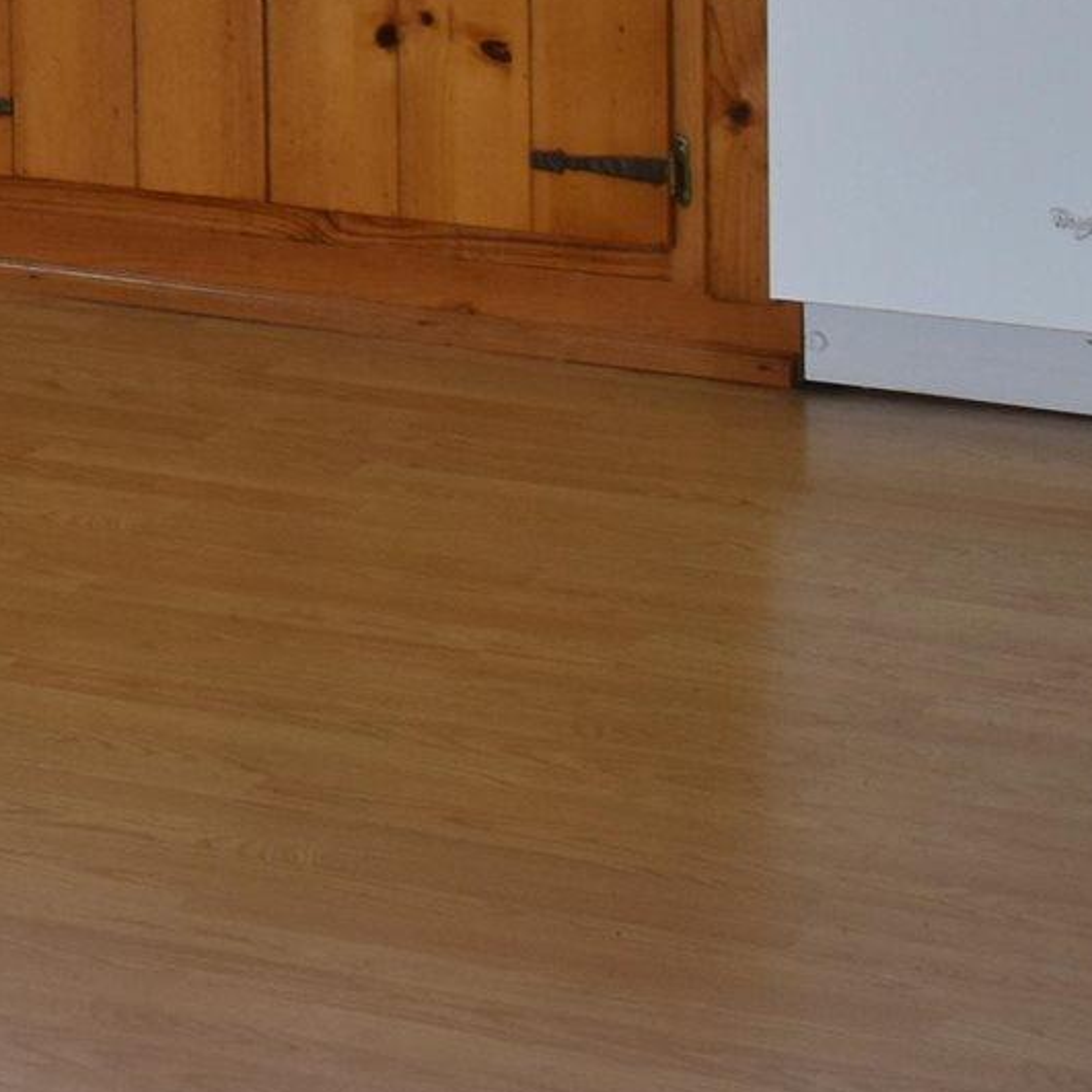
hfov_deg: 9.3
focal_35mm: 177
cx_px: -1059
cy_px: -738
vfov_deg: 9.5
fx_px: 6317
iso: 360
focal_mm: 24
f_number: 5
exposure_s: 1/200
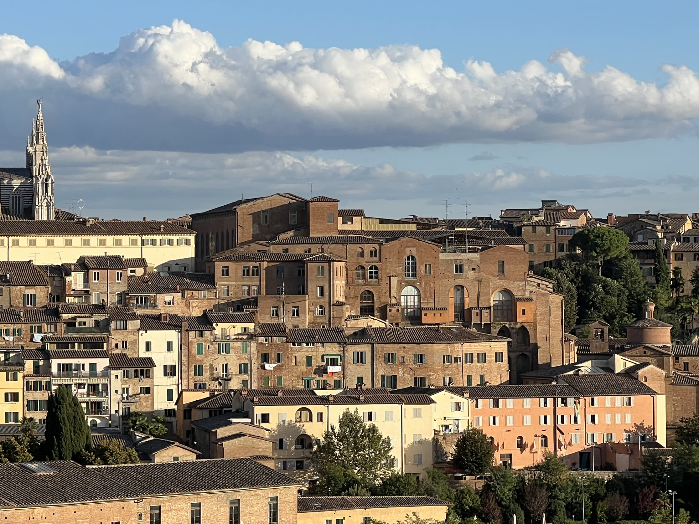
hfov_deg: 14.2
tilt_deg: +1.2
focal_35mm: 138
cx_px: 128
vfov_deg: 10.7
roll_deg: +0.5
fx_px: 2787
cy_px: 241
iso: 32
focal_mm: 9
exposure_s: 1/657
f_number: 2.8
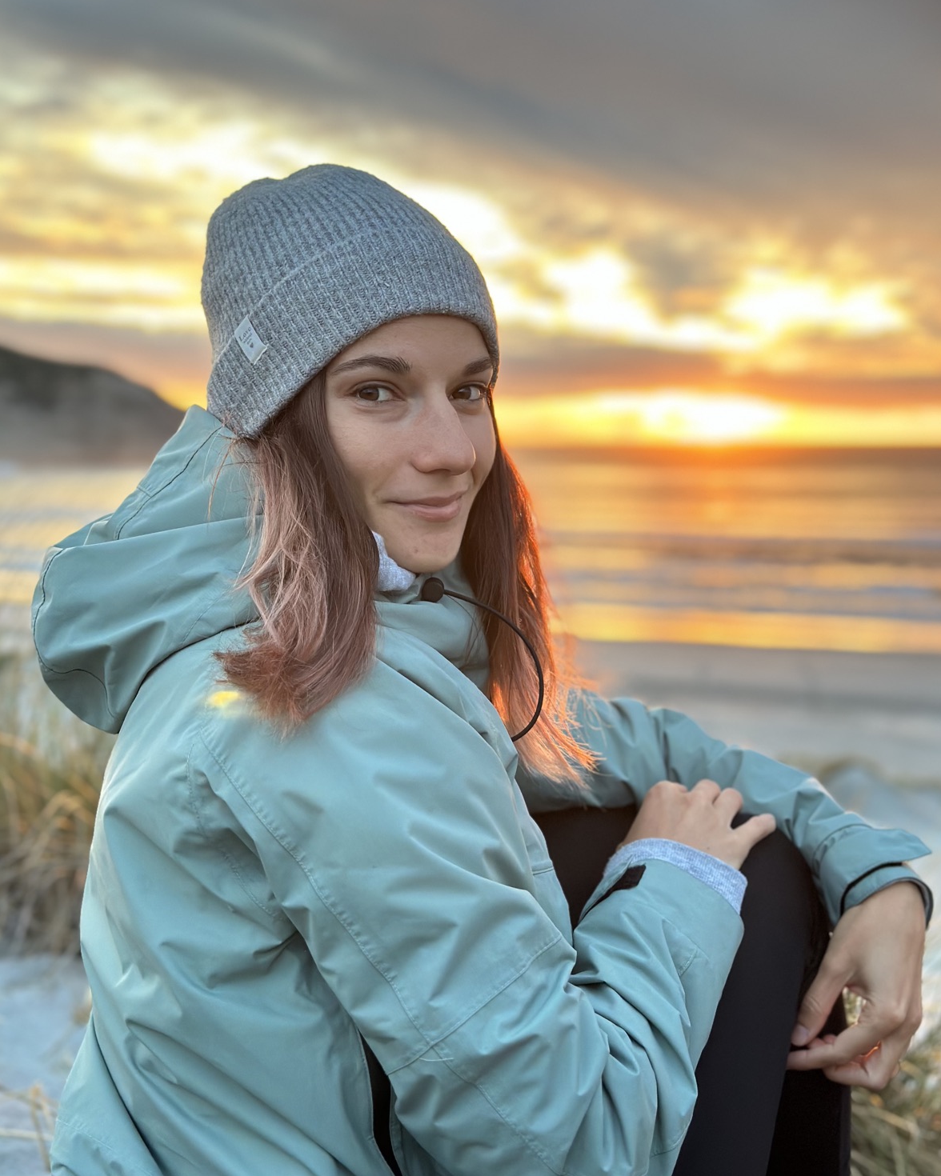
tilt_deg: -3.6
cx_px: 477
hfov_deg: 29.7
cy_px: 546
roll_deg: -0.2
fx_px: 1775
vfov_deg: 36.6
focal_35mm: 51
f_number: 1.78
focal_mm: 6.86
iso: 125
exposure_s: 1/154
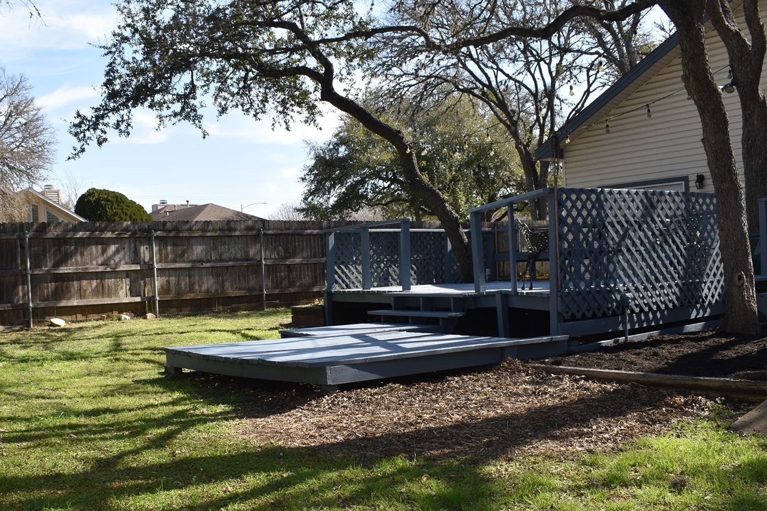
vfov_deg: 35.0
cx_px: 327
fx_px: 810
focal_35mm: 38
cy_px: 292
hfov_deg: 50.5
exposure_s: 1/200
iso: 100
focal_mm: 18
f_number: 8
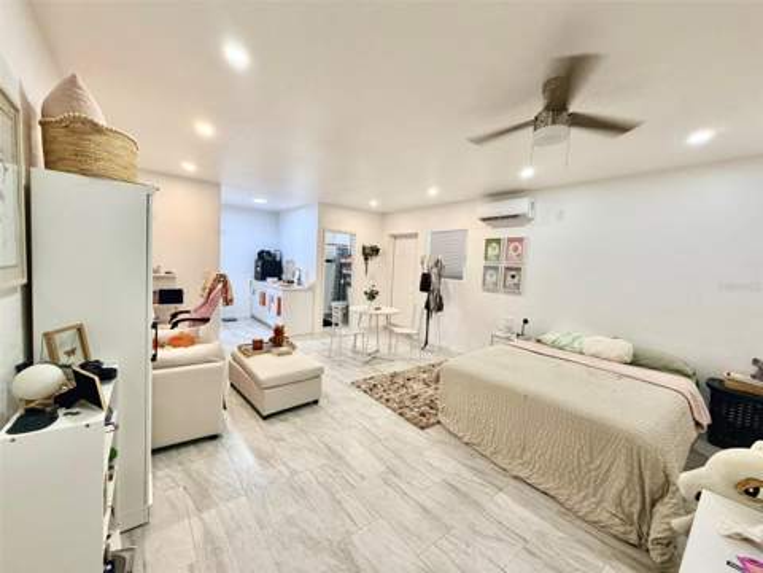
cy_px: 286
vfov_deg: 85.7
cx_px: 382
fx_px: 309
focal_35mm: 14
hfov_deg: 102.1
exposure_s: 1/60
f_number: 2.2
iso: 250
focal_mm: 2.22
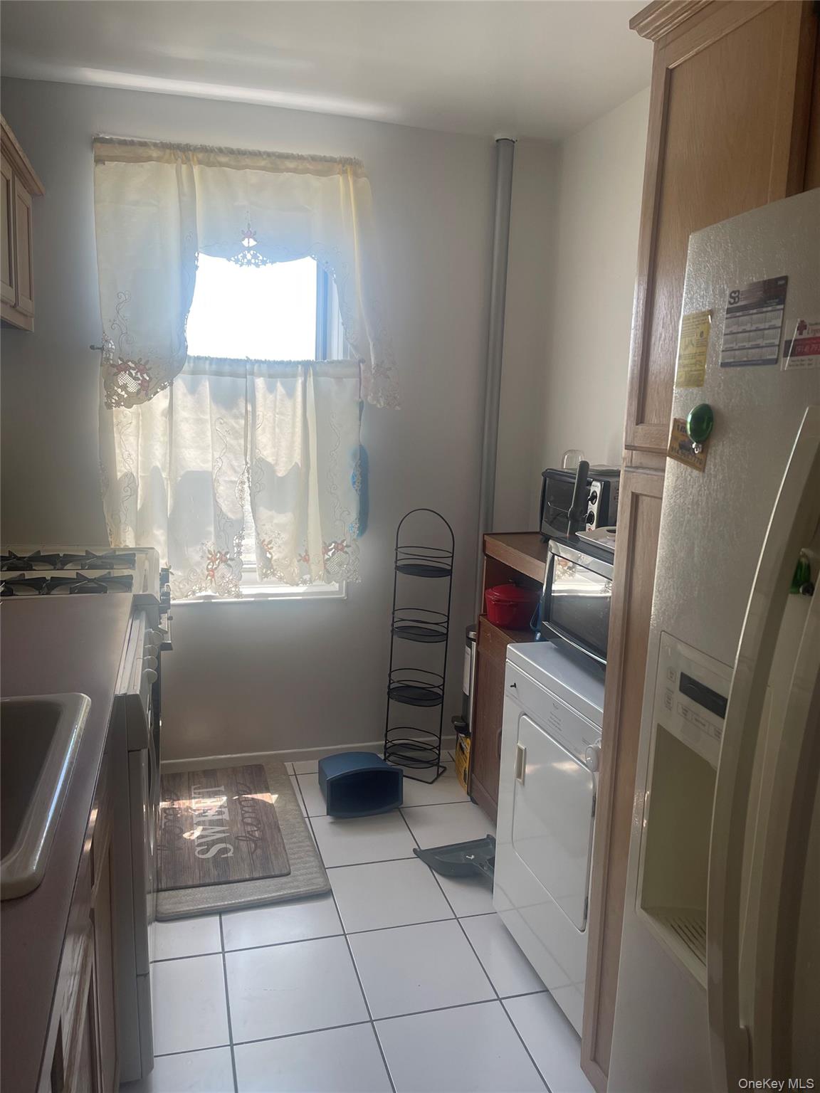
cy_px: 546
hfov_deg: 54.9
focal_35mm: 25
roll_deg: -1.7
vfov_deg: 69.4
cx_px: 410
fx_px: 790
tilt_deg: -9.6
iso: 32
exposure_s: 1/256
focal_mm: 5.1
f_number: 1.6
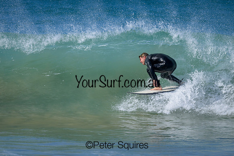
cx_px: 130
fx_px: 6692
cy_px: 70
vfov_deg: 1.3
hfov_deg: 2.0
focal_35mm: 1029
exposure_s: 1/2000
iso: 400
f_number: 6.3
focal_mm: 800
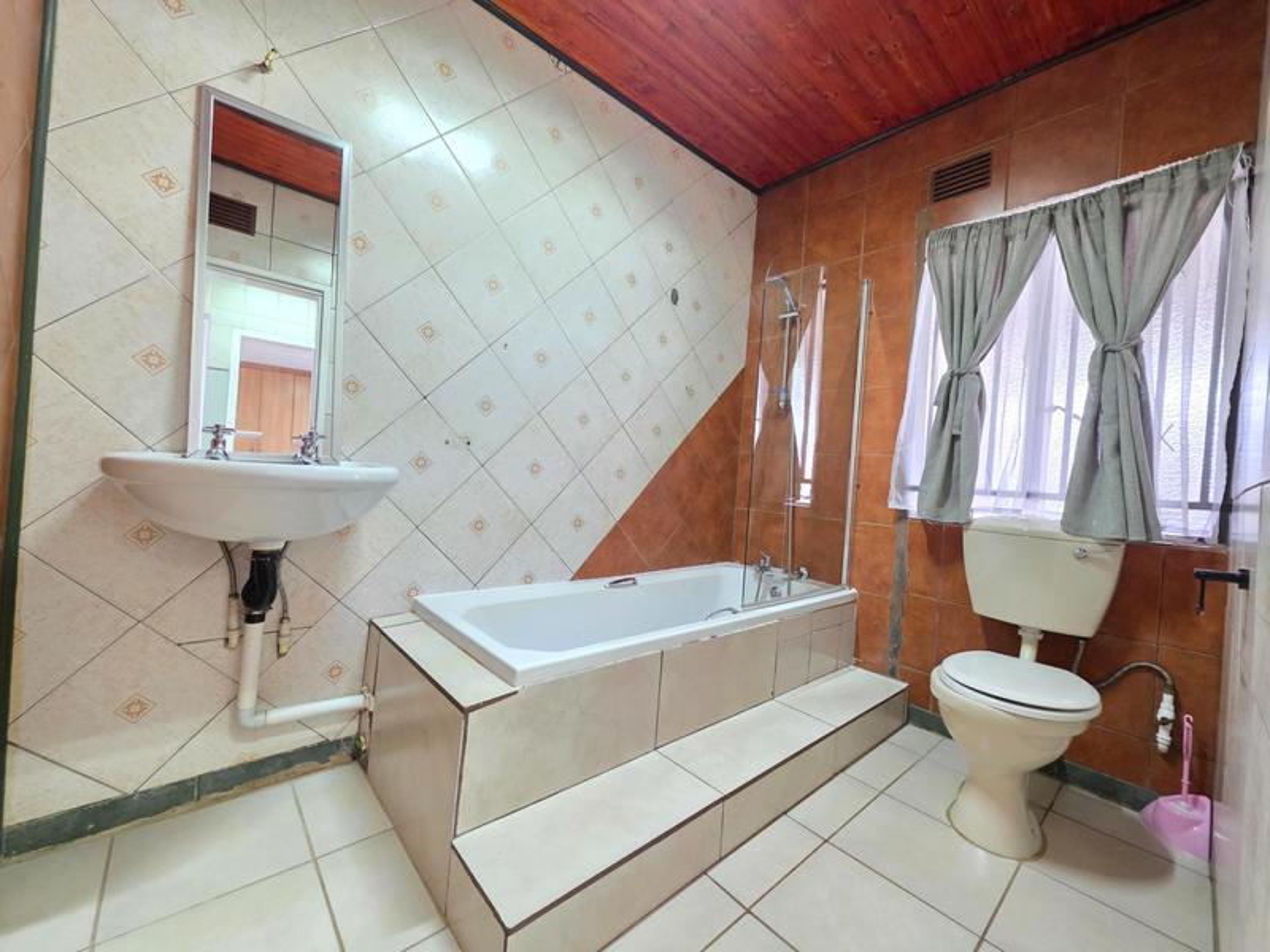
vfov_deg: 89.9
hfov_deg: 106.2
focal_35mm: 13
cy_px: 476
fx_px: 477
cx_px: 635
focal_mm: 2.2
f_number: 1.9
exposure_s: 1/50
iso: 500
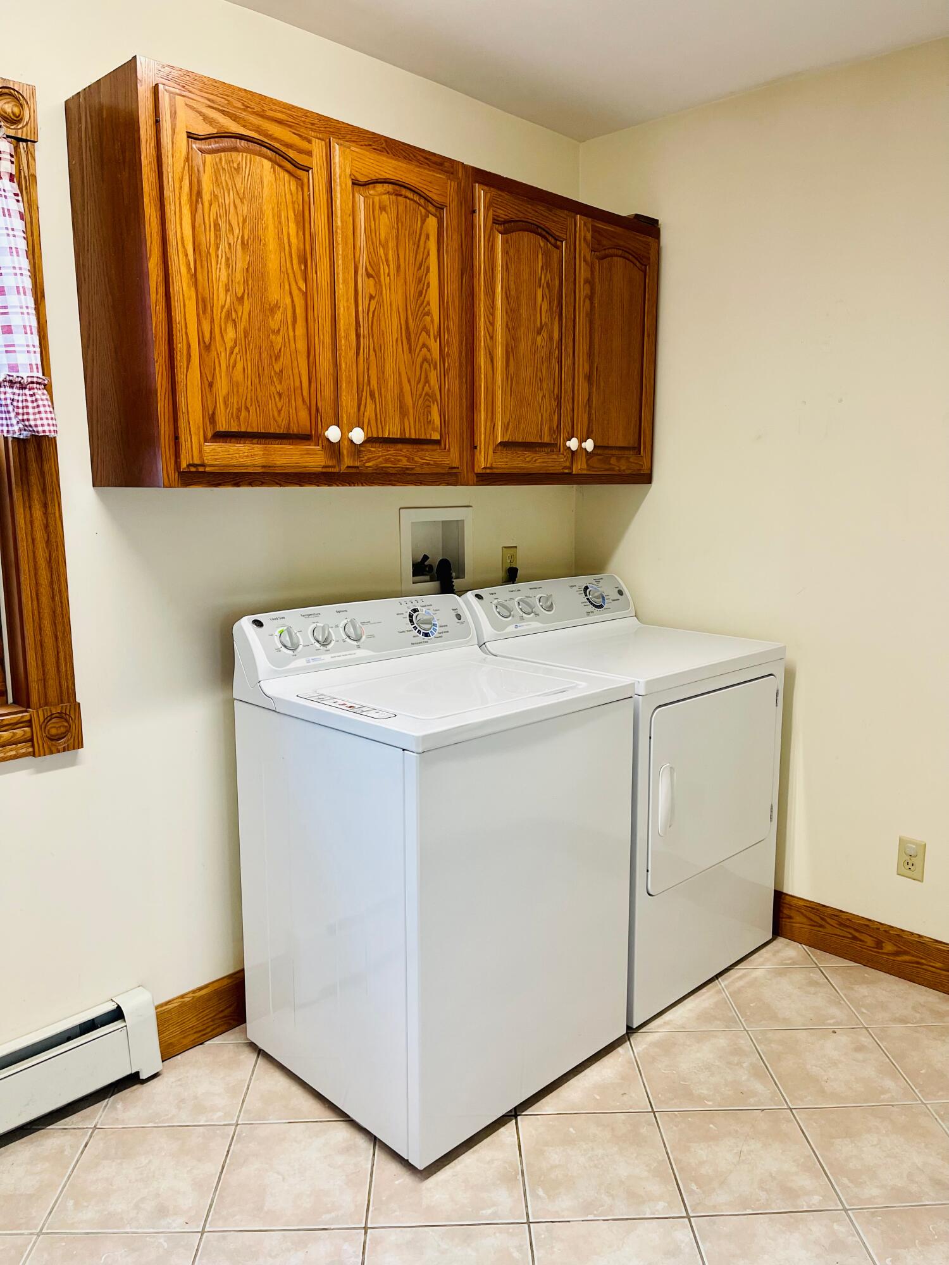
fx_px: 950
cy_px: 632
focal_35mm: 26
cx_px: 474
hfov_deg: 53.1
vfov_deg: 67.3
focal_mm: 5.1
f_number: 1.6
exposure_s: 1/60
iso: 160
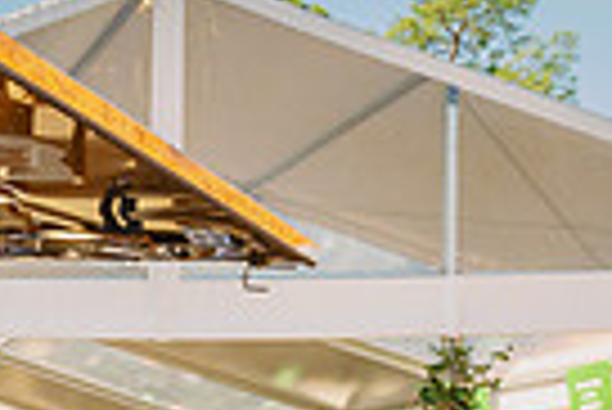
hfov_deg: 17.8
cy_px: 687
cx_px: -310
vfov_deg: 12.5
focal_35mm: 102
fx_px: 1736
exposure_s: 1/1250
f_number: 5.6
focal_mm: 24
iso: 800
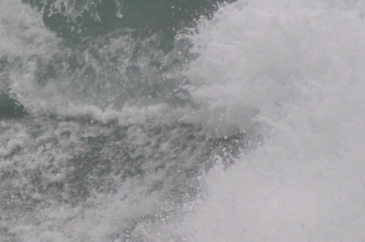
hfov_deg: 1.1
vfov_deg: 0.7
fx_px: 18771
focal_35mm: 1854
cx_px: -357
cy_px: -60
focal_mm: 300
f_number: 5.6
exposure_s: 1/1000
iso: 400
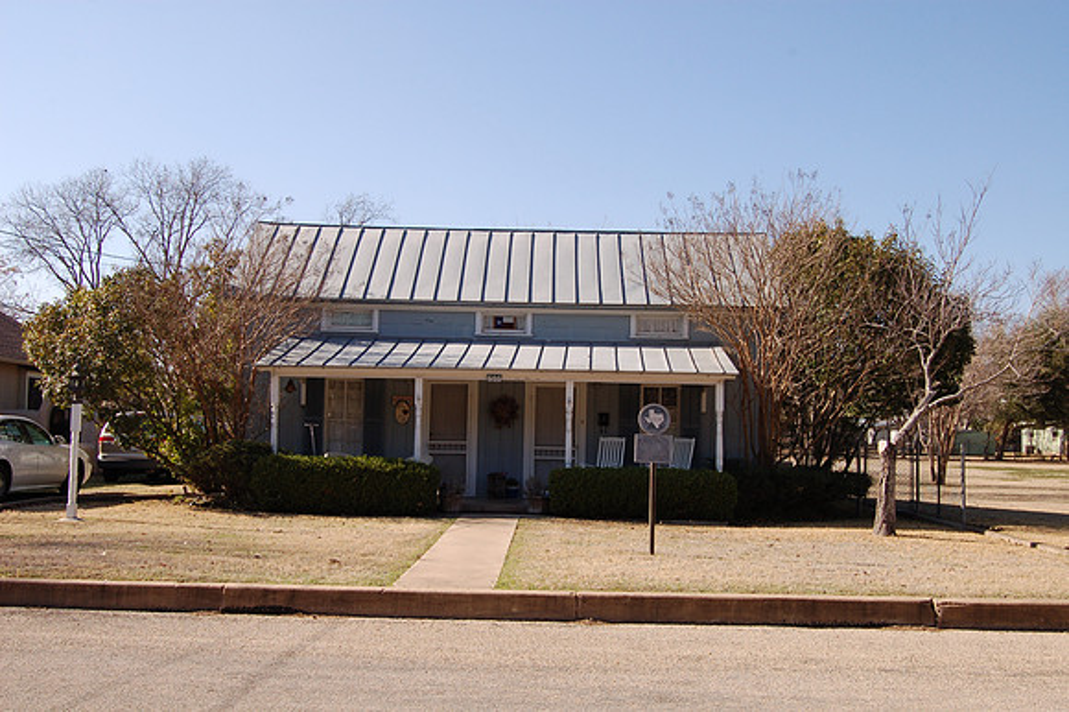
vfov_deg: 34.2
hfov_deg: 49.6
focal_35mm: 39
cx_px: 534
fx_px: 1157
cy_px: 356
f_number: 11
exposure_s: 1/160
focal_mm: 26
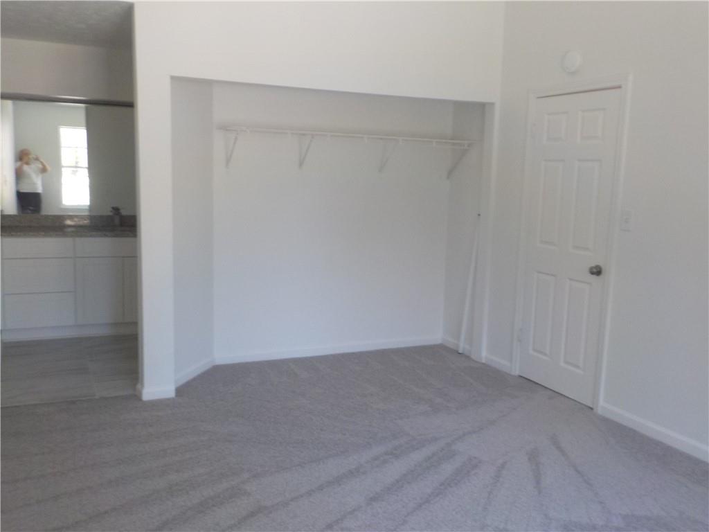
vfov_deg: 46.8
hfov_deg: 60.0
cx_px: 354
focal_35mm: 30
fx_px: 614
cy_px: 266
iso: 140
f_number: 3.3
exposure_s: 1/30
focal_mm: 4.1
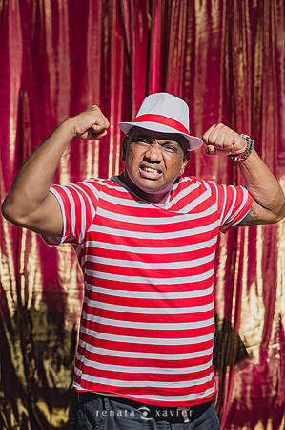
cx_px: 142
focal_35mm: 85
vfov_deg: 23.9
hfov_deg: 16.0
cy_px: 215
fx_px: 1012
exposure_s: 1/200
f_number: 3.2
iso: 125
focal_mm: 85
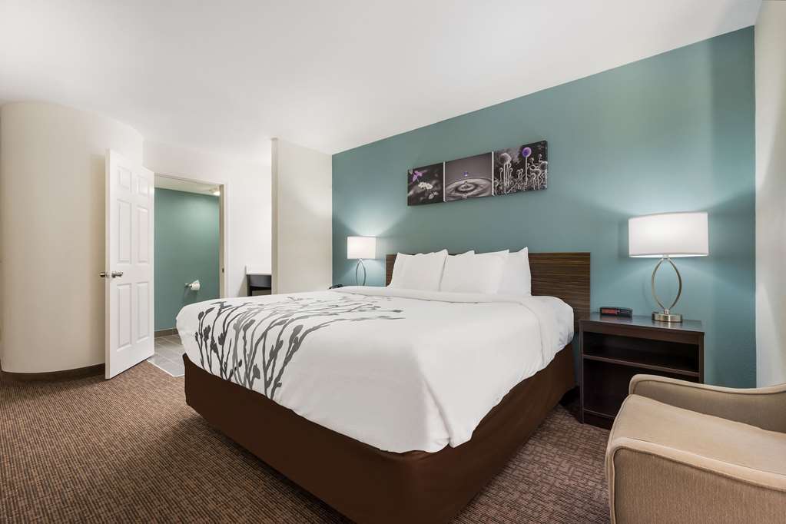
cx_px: 393
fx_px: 338
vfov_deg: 75.5
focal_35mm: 16
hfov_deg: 98.5
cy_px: 262
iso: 200
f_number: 8
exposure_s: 2
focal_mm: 15.5
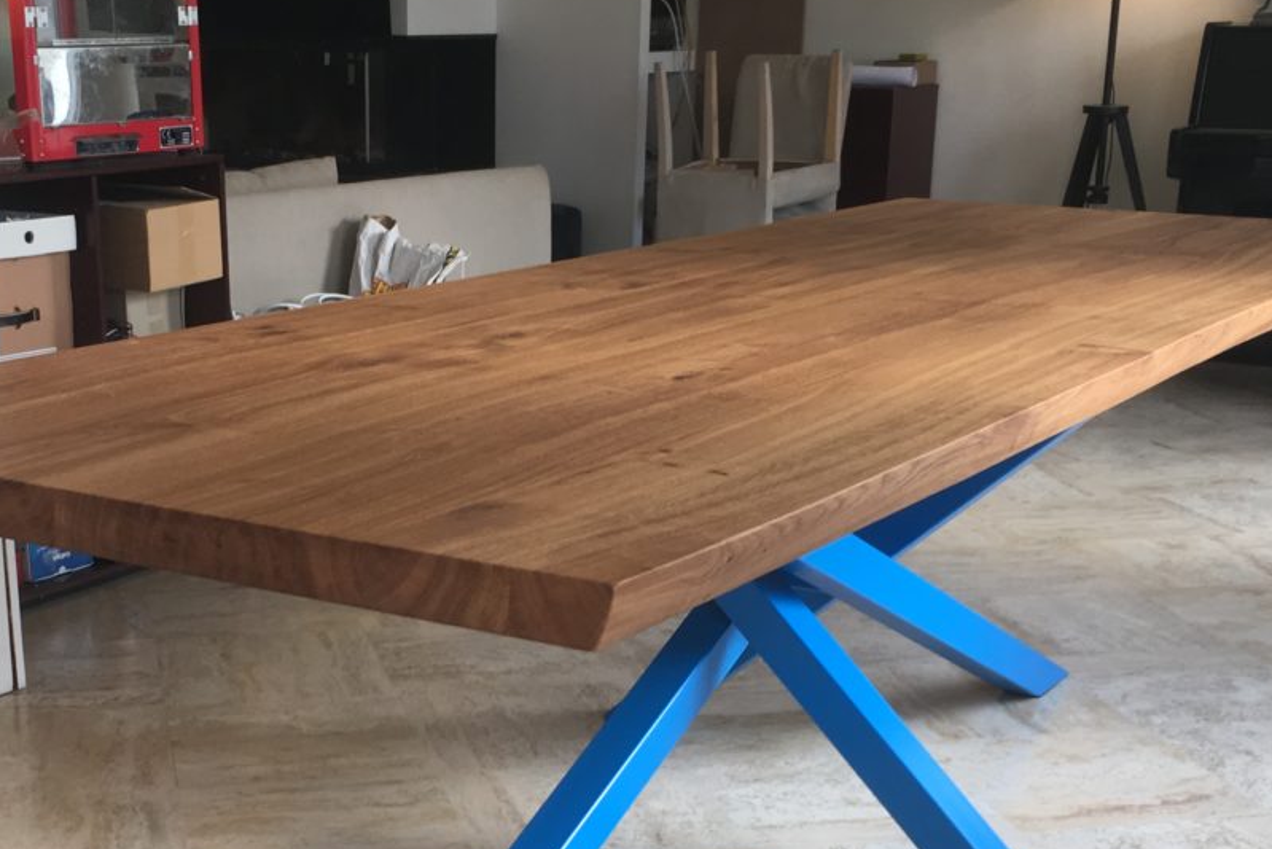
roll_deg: -0.3
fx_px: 2050
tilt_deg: -19.3
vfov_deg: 23.0
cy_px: 690
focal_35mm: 58
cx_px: 497
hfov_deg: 34.3
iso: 32
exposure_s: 1/50
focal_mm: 4.15
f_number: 2.2
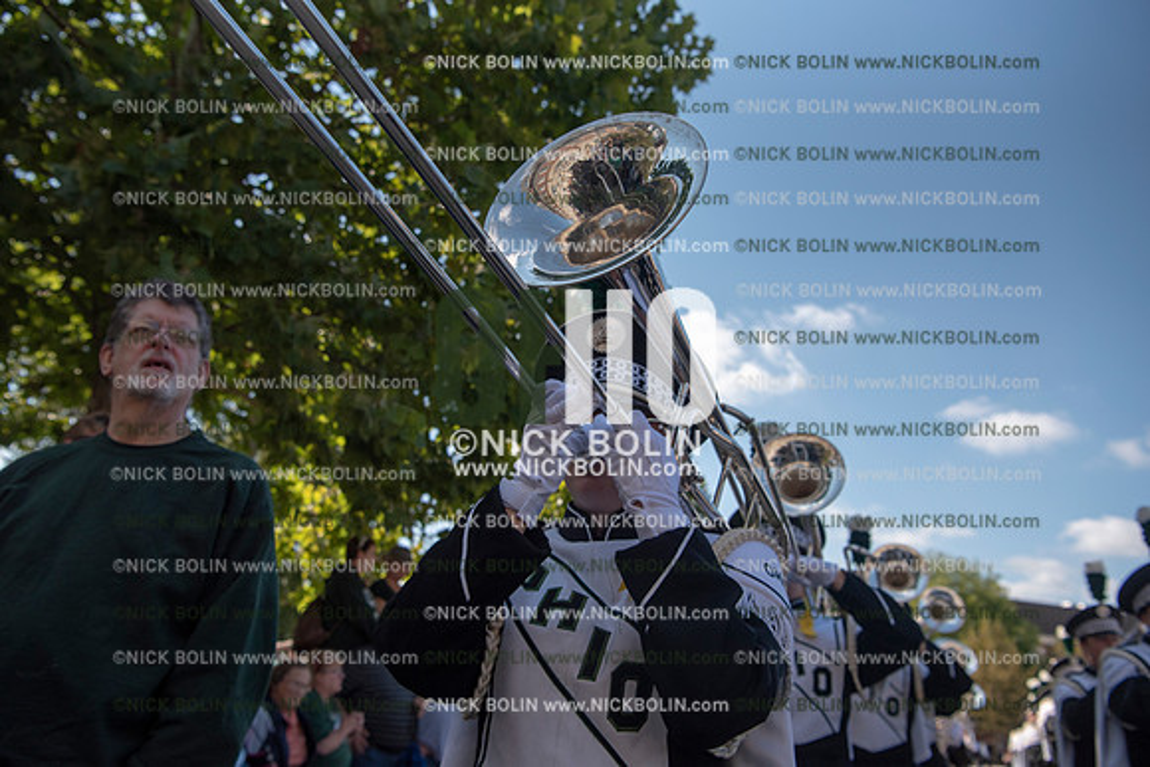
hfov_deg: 63.6
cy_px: 384
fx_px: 927
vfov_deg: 45.0
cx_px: 575
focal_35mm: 29
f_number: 5
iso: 400
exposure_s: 1/4000
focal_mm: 29
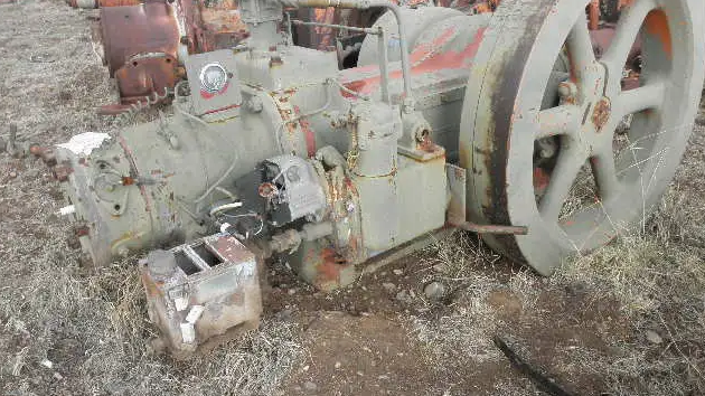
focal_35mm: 31
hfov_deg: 62.6
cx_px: 352
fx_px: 579
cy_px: 195
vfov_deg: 37.7
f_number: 3
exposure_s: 1/320
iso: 64
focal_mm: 5
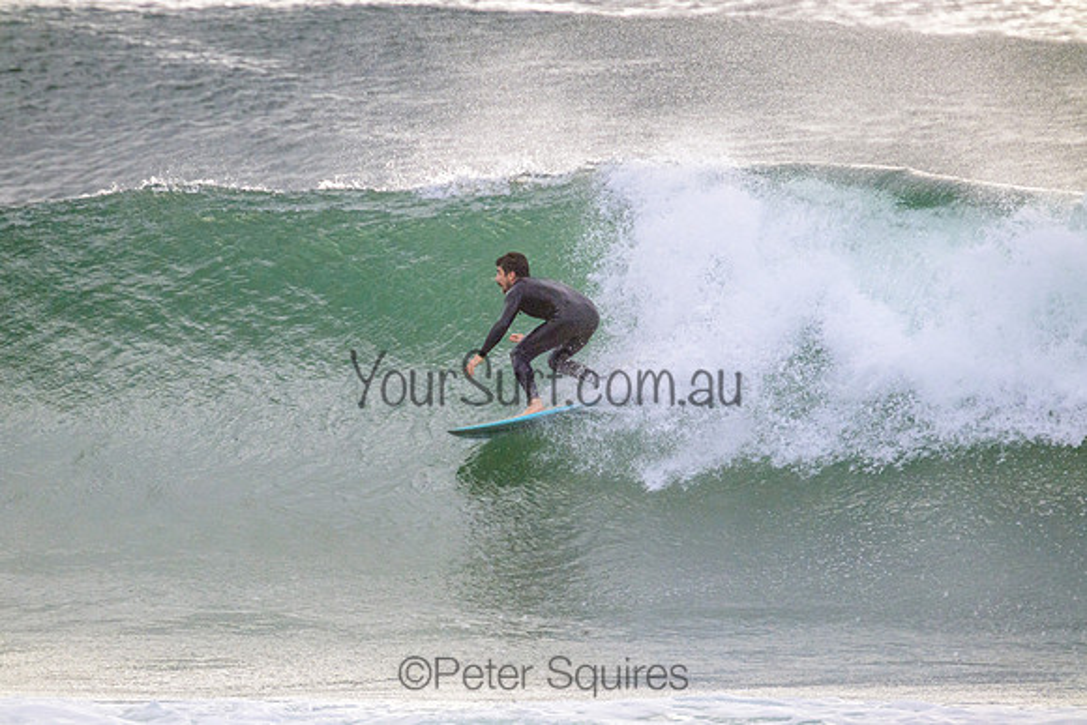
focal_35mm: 800
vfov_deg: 1.7
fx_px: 24160
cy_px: 362
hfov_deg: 2.6
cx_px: 544
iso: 1800
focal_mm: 800
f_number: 11
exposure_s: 1/2000
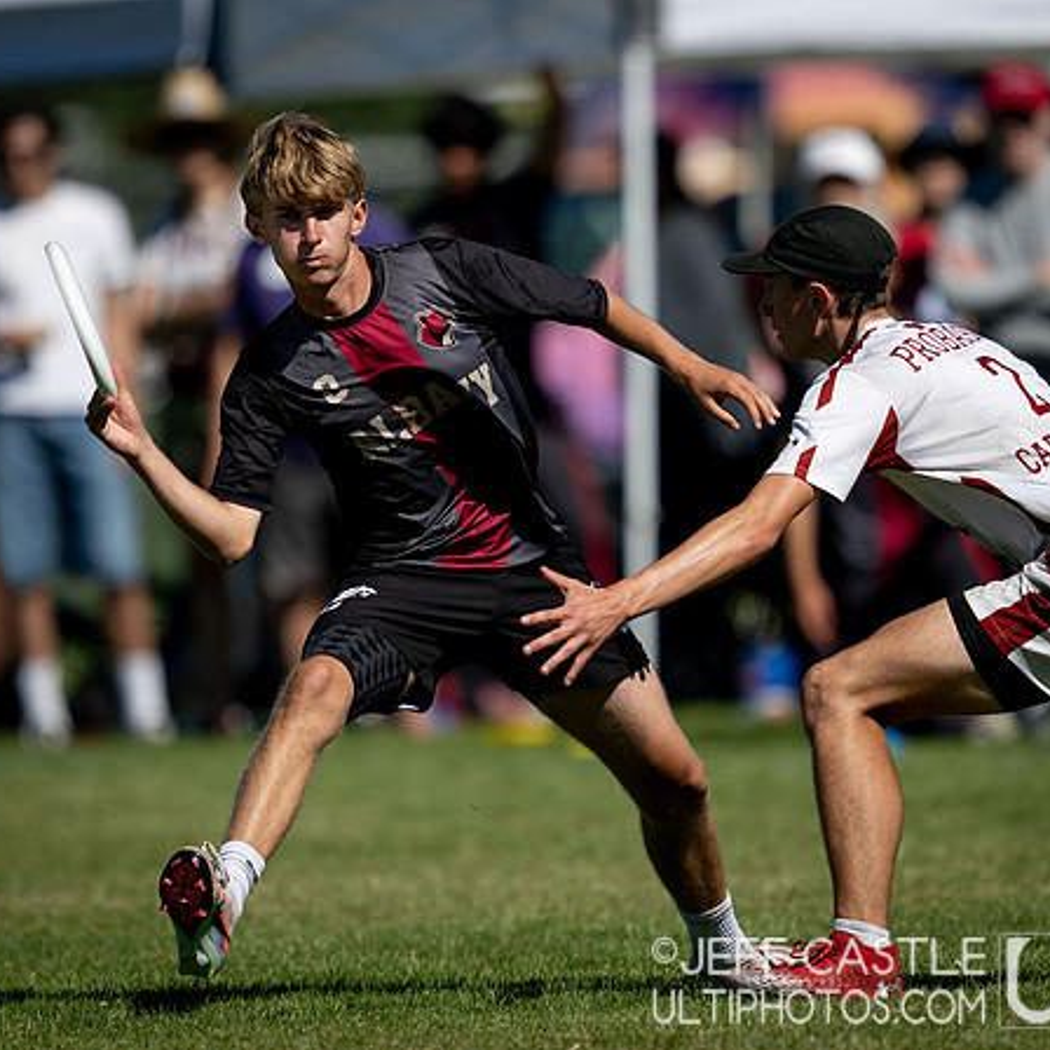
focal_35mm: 926
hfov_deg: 1.9
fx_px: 31778
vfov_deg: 1.9
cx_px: 507
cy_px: 436
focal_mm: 400
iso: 64
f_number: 2.8
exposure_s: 1/2500
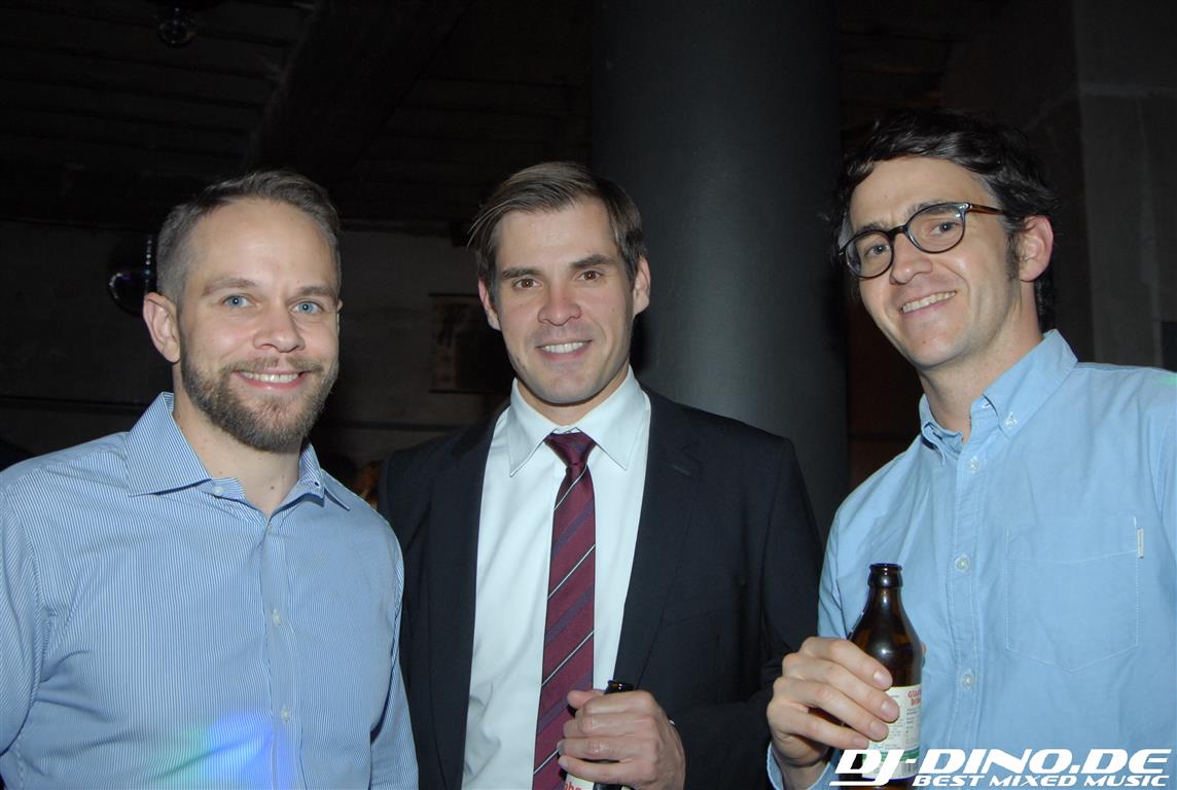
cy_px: 395
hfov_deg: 53.0
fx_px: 1179
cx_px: 588
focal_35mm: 36
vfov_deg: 37.0
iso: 400
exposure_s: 1/13
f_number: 5.6
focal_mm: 24
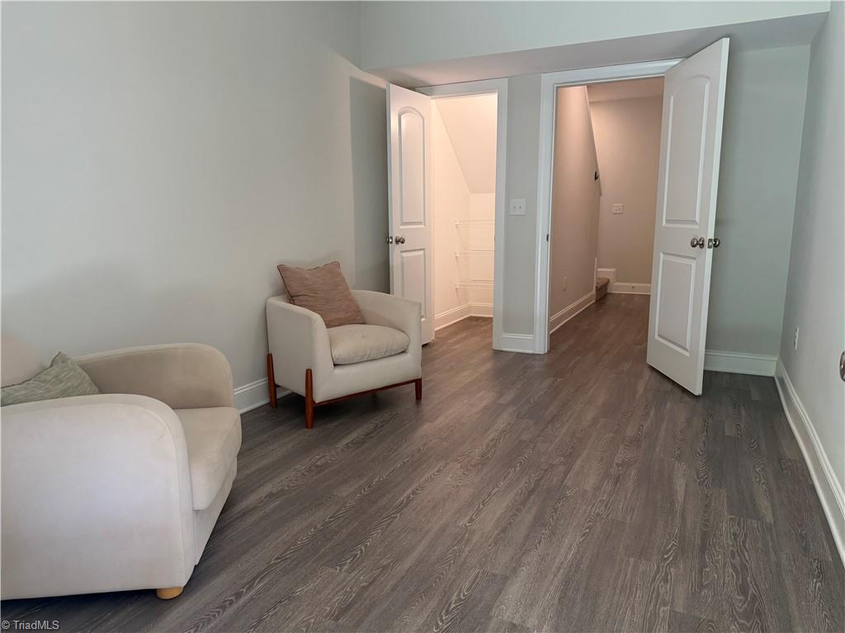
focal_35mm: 24
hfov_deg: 71.6
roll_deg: +0.4
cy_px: 316
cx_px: 422
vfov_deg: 56.8
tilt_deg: -10.4
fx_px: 586
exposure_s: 1/120
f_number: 1.78
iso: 160
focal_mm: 6.76
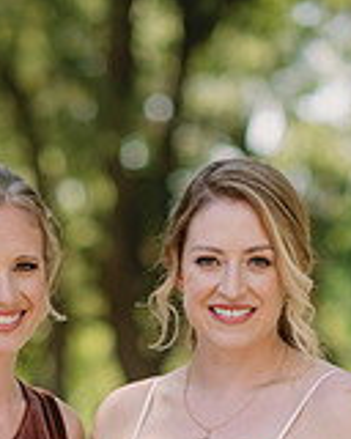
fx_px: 2909
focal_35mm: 224
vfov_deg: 8.5
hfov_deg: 6.9
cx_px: 136
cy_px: 590
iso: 100
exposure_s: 1/640
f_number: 2.2
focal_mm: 85
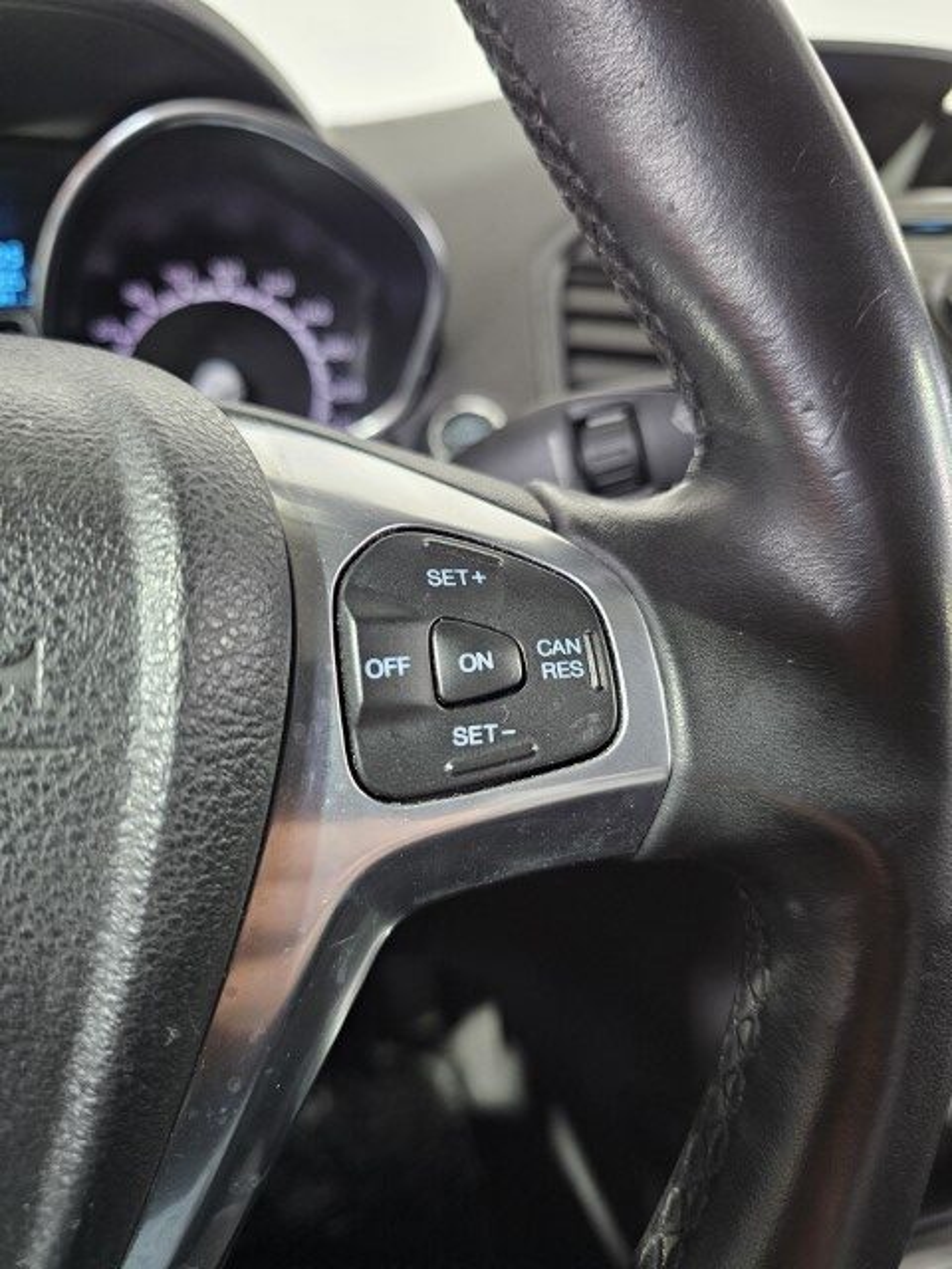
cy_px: 634
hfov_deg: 58.9
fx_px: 843
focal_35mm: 23
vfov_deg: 73.9
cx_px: 476
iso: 640
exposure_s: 1/33
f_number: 1.7
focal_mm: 6.3
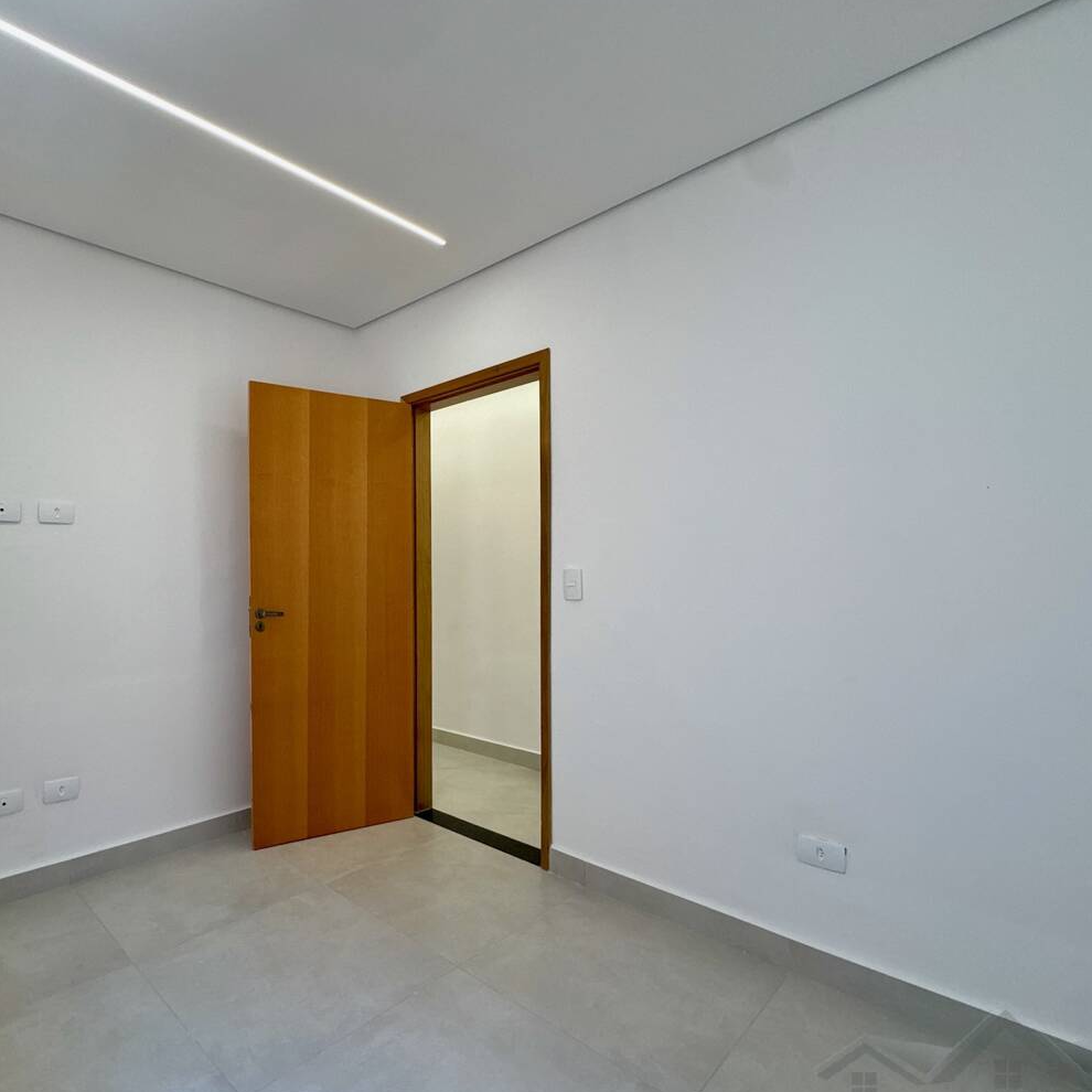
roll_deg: +0.1
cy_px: 582
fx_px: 642
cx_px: 422
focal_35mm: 18
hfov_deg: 79.5
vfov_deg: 80.6
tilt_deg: -1.1
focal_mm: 2.22
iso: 80
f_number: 2.2
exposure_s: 1/120
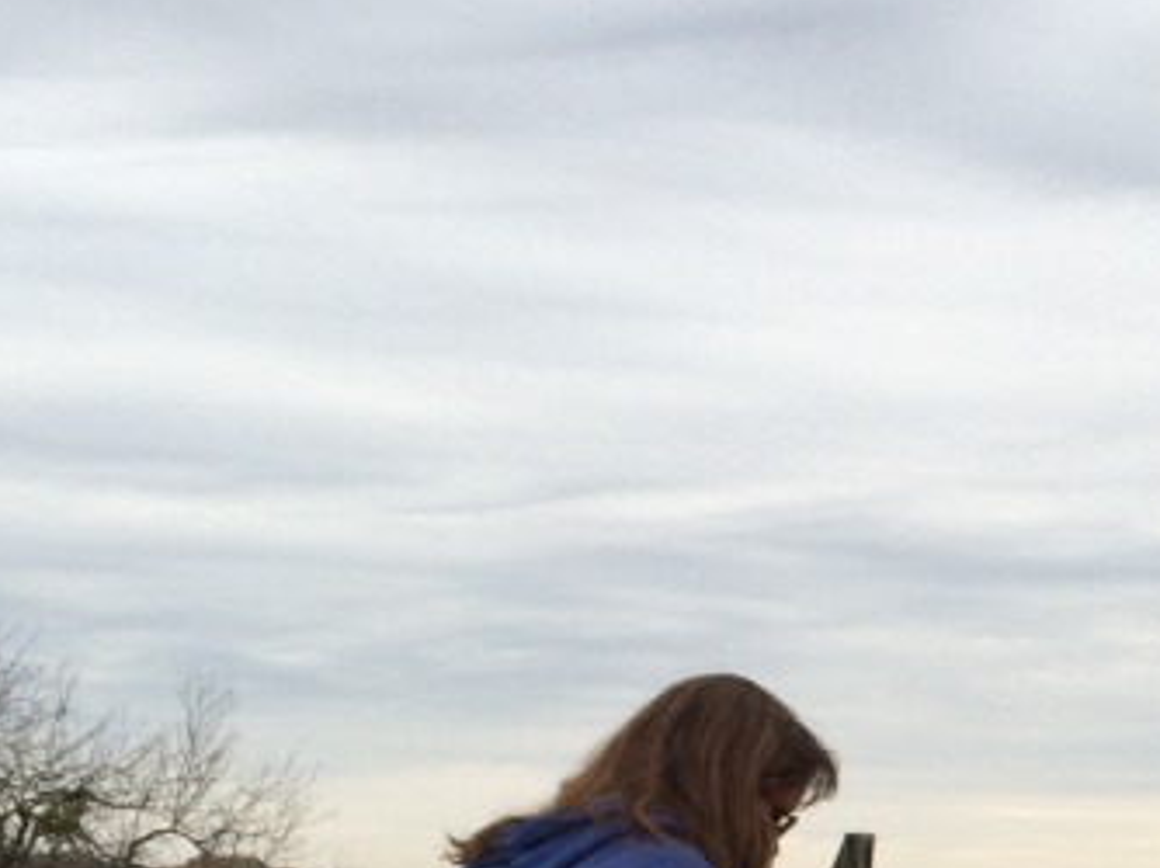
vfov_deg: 15.5
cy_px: 1222
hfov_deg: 20.7
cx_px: 1372
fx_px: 2980
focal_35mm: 89
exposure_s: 1/760
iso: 32
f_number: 2.2
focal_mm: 4.15
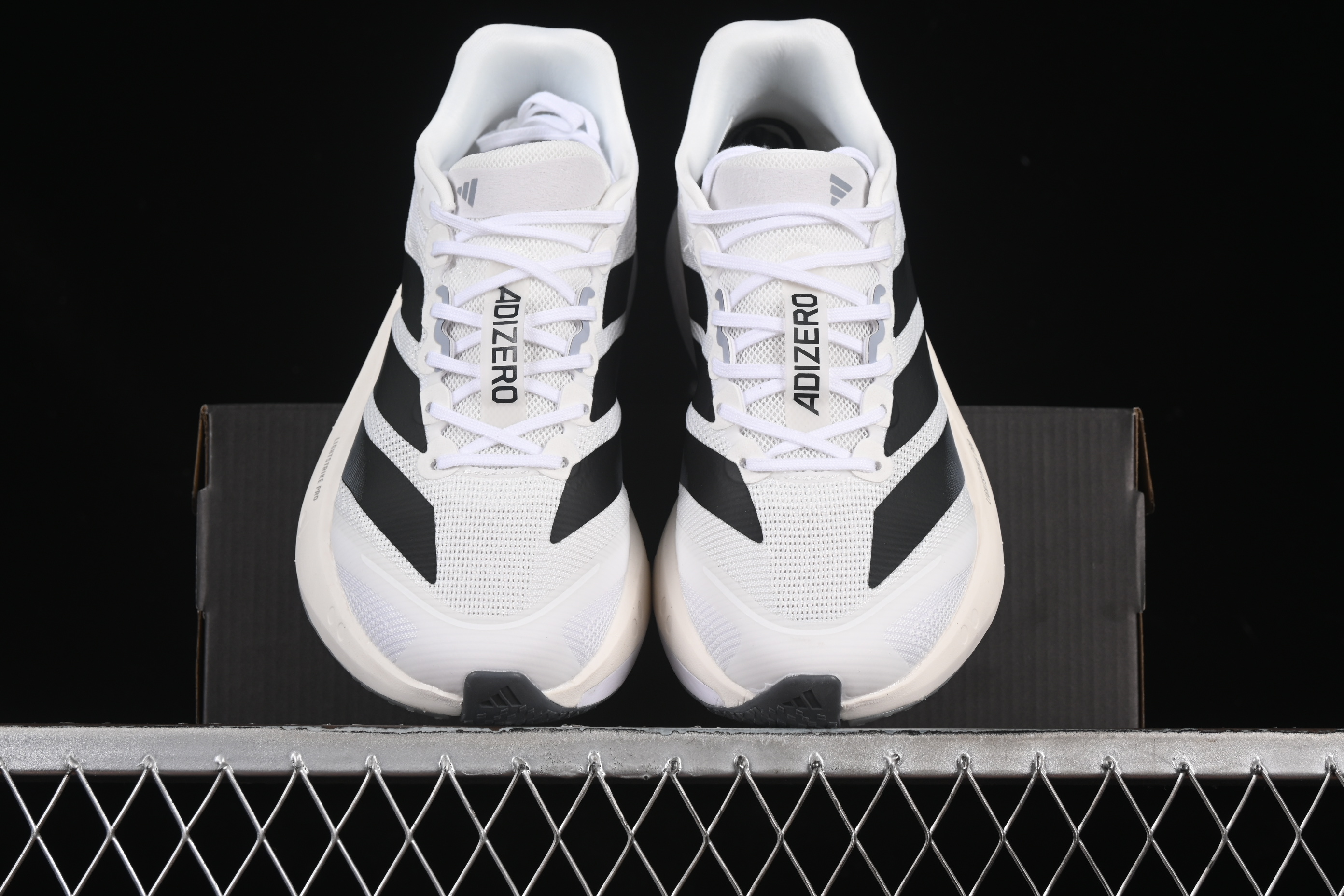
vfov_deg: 18.2
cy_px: 448
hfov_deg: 27.0
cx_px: 672
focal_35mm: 75
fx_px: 2800
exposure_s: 1/80
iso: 160
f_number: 8
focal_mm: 50
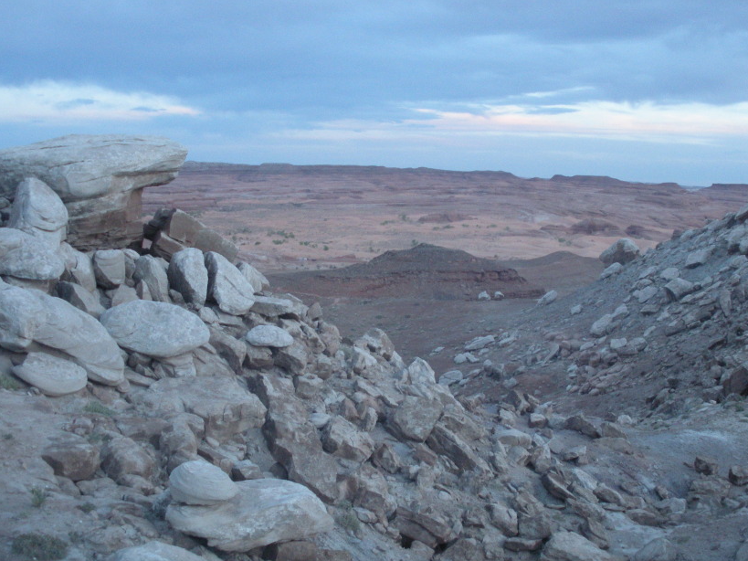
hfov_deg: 41.8
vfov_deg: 32.1
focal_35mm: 45
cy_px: 248
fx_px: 972
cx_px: 462
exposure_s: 1/60
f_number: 3.5
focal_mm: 6.3
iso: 326
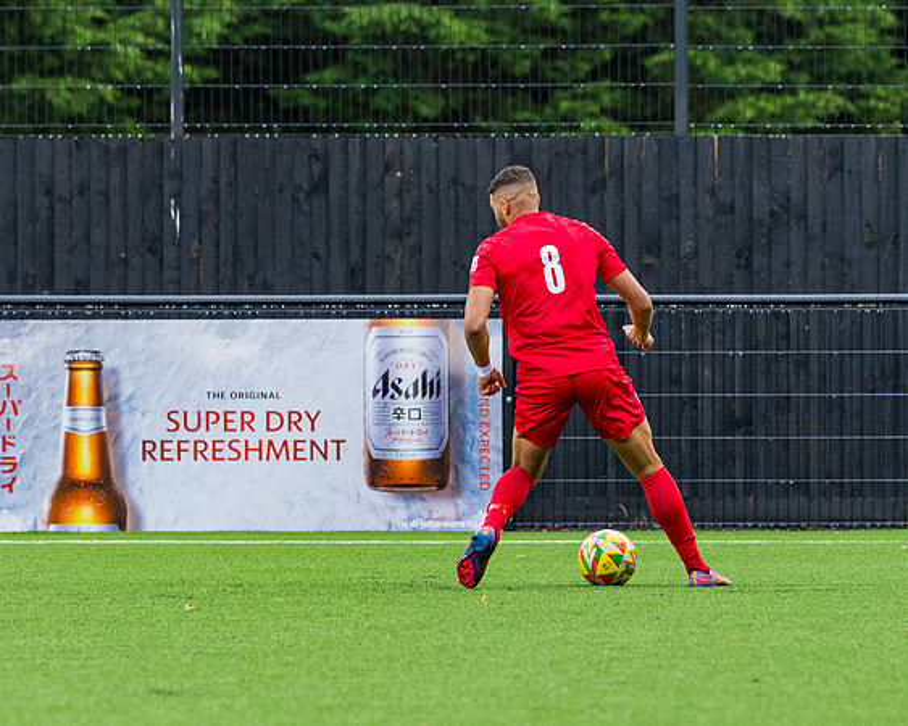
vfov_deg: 2.5
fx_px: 16855
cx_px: 520
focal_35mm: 627
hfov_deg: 3.1
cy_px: 354
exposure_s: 1/800
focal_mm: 200
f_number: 4
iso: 400
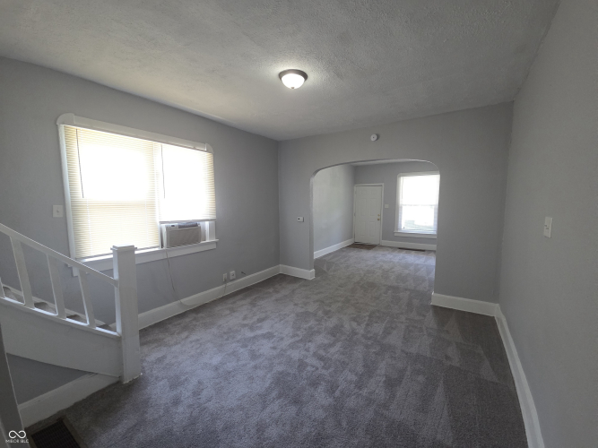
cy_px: 224
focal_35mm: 13
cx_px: 299
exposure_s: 1/60
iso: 200
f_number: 2.2
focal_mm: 2.2
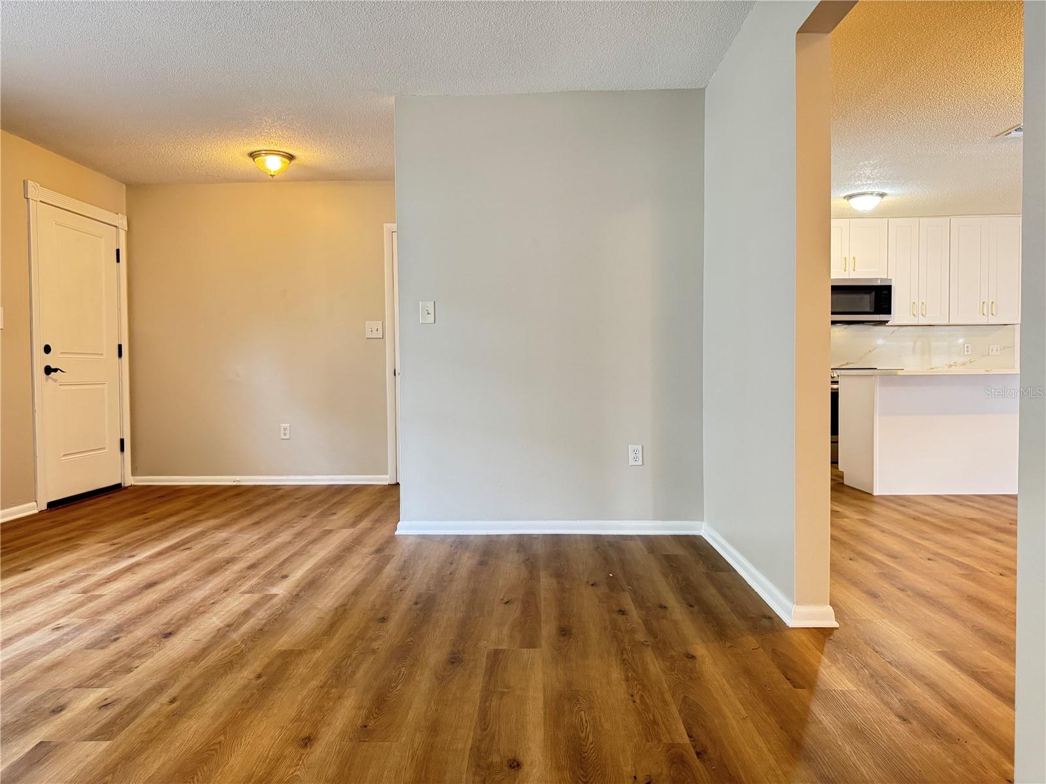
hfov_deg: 71.6
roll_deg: +0.2
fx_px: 725
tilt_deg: -2.1
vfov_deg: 56.8
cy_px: 392
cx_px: 523
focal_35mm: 24
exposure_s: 1/60
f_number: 1.78
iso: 500
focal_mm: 6.76
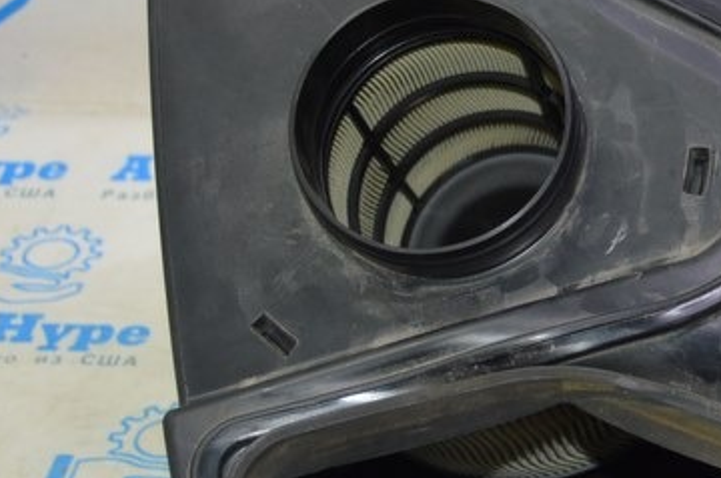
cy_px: 201
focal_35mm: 111
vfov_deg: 12.3
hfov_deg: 18.0
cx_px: 699
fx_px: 2220
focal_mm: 26
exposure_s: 1/60
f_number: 4
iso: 500
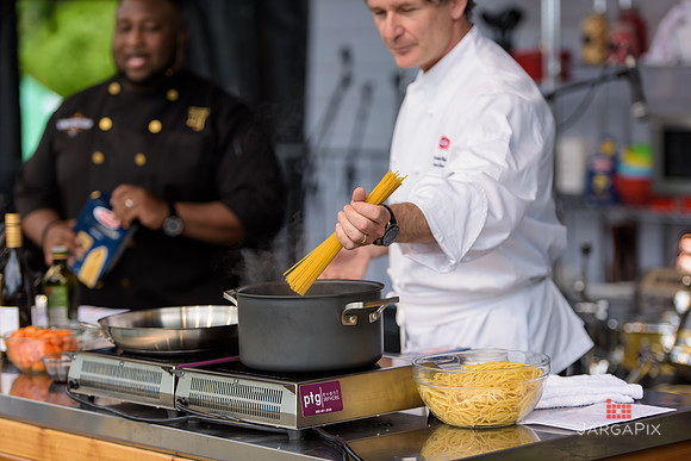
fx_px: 1920
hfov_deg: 20.4
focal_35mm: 100
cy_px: 230
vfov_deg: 13.7
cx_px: 346
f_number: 3.2
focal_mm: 100
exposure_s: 1/1250
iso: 250
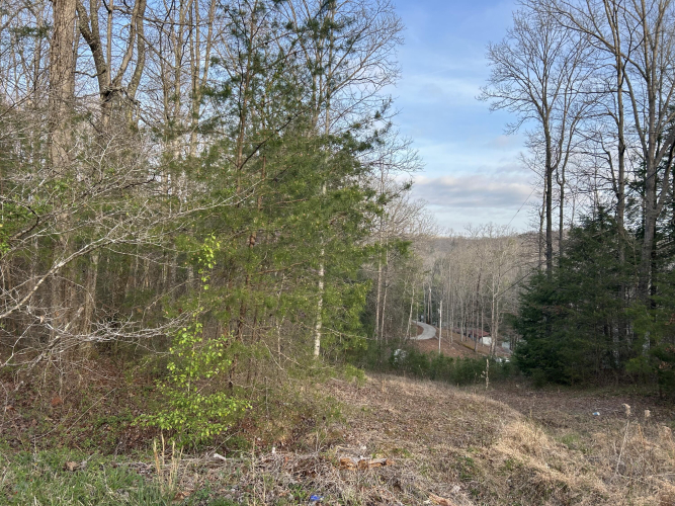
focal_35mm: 26
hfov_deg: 67.3
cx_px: 338
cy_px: 253
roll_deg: -2.1
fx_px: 507
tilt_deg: +1.9
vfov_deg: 53.0
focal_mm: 5.7
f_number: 1.5
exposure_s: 1/887
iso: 50
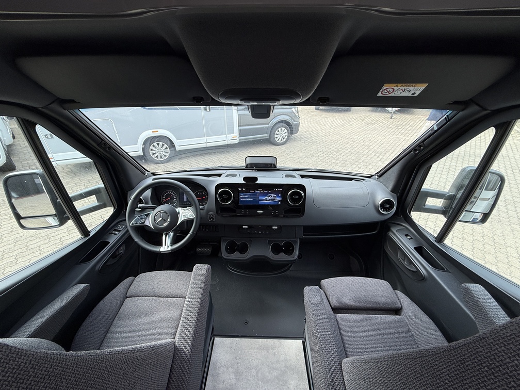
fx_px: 210
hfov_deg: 102.1
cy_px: 195
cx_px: 260
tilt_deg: -31.3
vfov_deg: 85.7
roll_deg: +0.7
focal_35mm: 14
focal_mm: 2.22
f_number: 2.2
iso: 50
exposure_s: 1/180
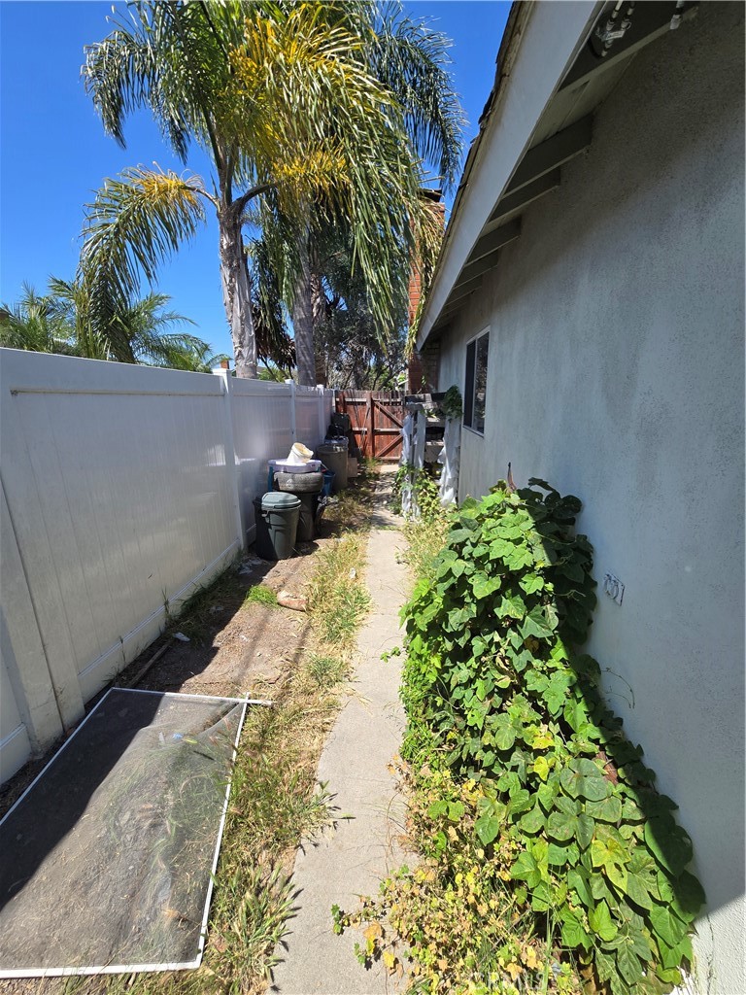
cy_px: 498
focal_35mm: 13
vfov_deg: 106.2
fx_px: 374
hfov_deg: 89.9
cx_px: 373
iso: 50
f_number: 2.2
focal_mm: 2.2
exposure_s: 1/1497
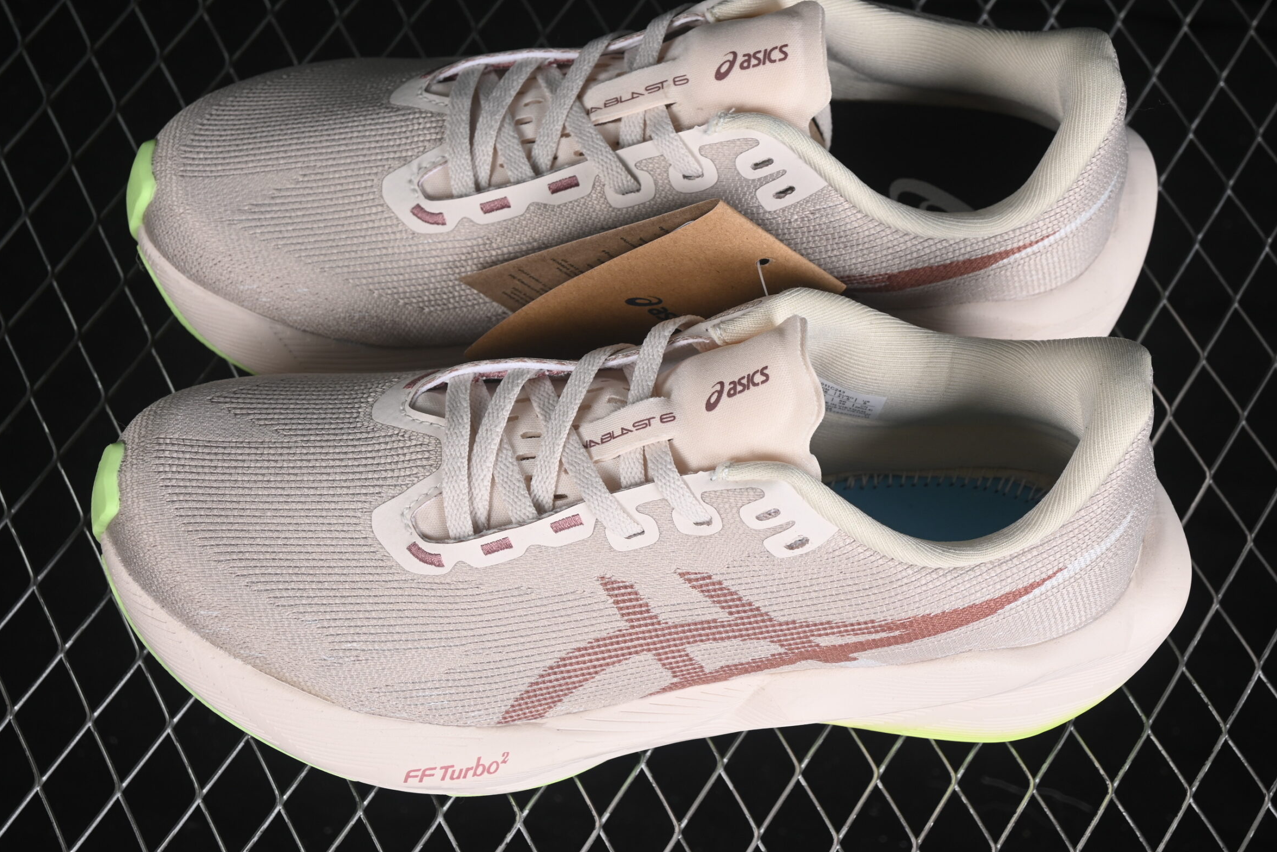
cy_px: 404
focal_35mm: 82
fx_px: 2909
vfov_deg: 16.7
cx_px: 648
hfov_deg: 24.8
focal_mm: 50
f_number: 7.1
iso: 160
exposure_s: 1/80
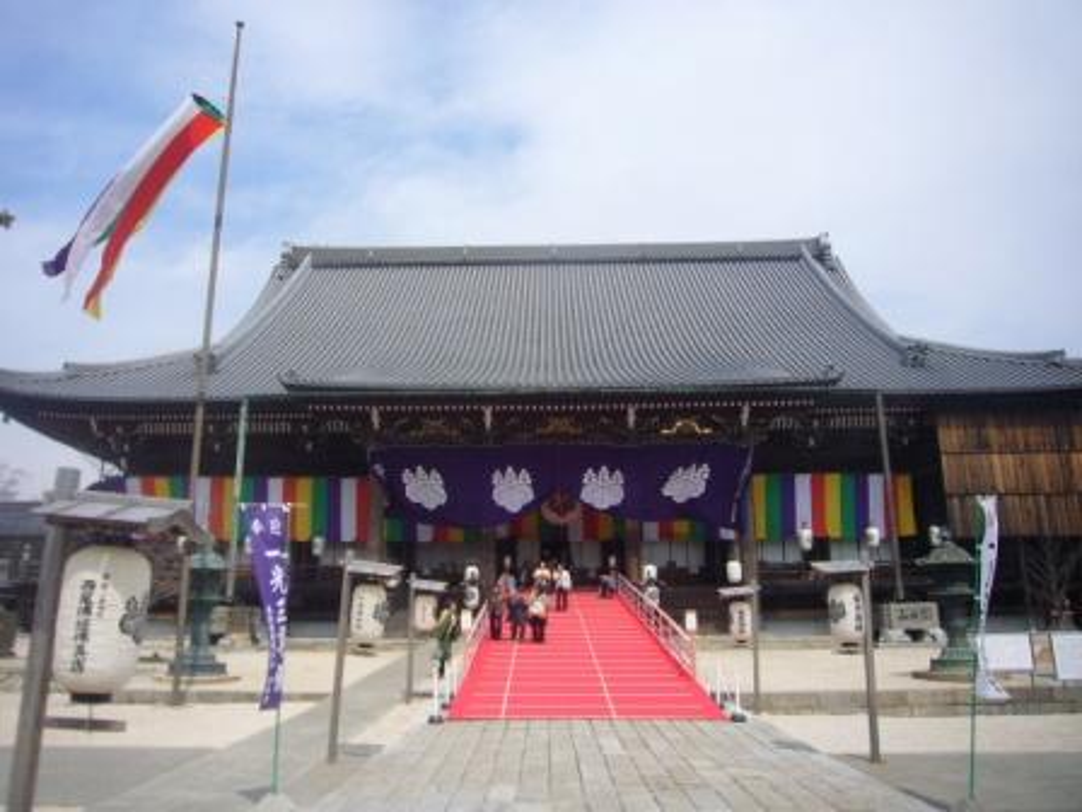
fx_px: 875
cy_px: 406
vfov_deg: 49.7
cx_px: 541
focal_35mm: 28
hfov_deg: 63.4
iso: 80
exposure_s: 1/400
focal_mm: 4.6
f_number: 5.6
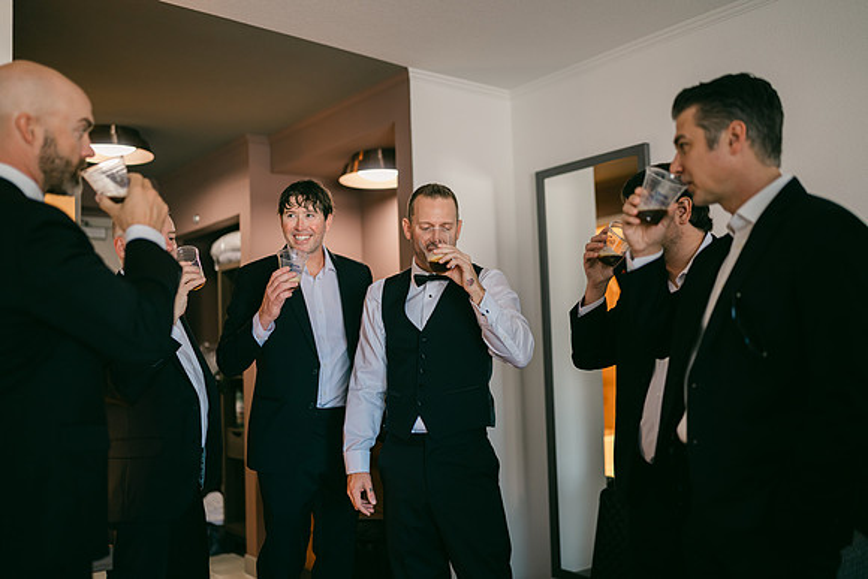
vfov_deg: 37.9
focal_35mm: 35
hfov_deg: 54.4
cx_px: 434
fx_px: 844
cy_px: 290
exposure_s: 1/160
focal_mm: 35
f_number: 1.2
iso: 400
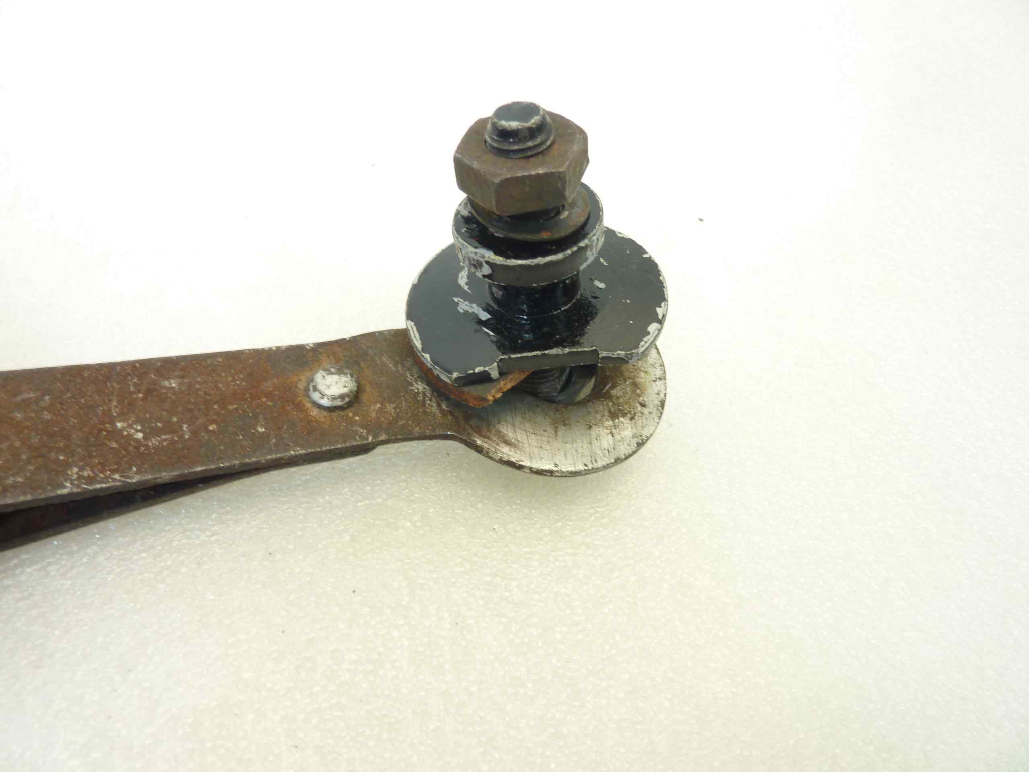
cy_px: 386
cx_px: 514
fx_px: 743
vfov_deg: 54.9
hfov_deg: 69.4
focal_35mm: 25
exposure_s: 1/15
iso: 80
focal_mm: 4.1
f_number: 3.3
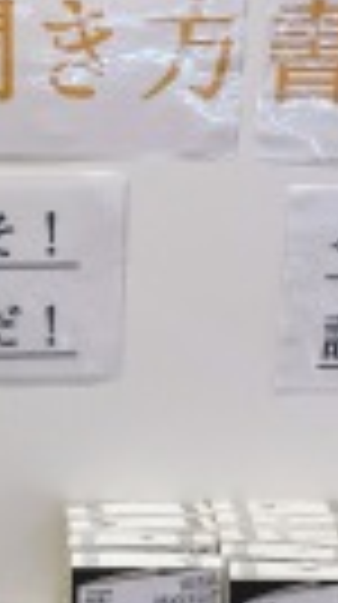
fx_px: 1455
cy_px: 392
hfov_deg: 13.2
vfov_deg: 23.4
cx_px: 50
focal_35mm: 91
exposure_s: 1/60
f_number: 1.8
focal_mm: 3.99
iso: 50
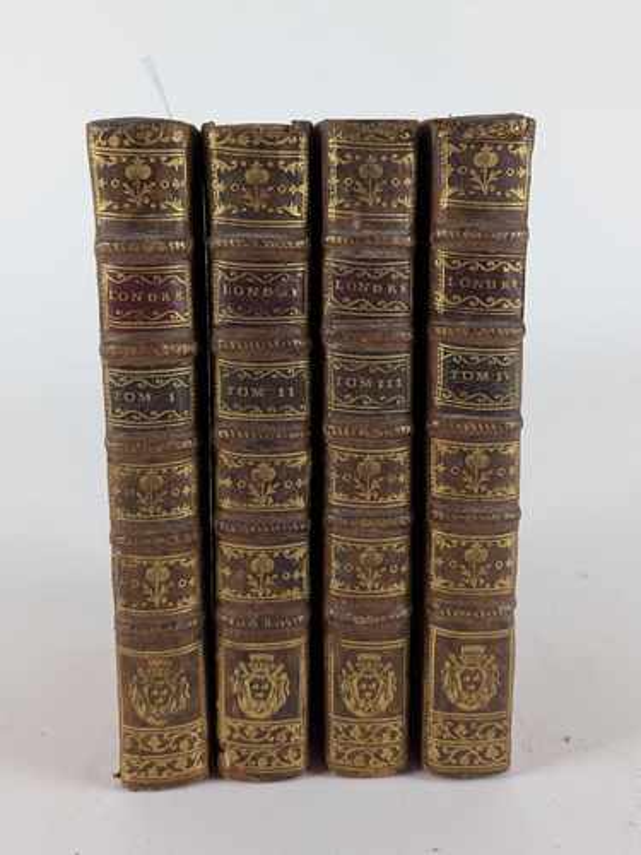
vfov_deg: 71.6
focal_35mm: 24
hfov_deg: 56.8
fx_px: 593
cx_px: 320
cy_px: 428
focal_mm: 6.81
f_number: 1.85
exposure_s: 1/108
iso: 57
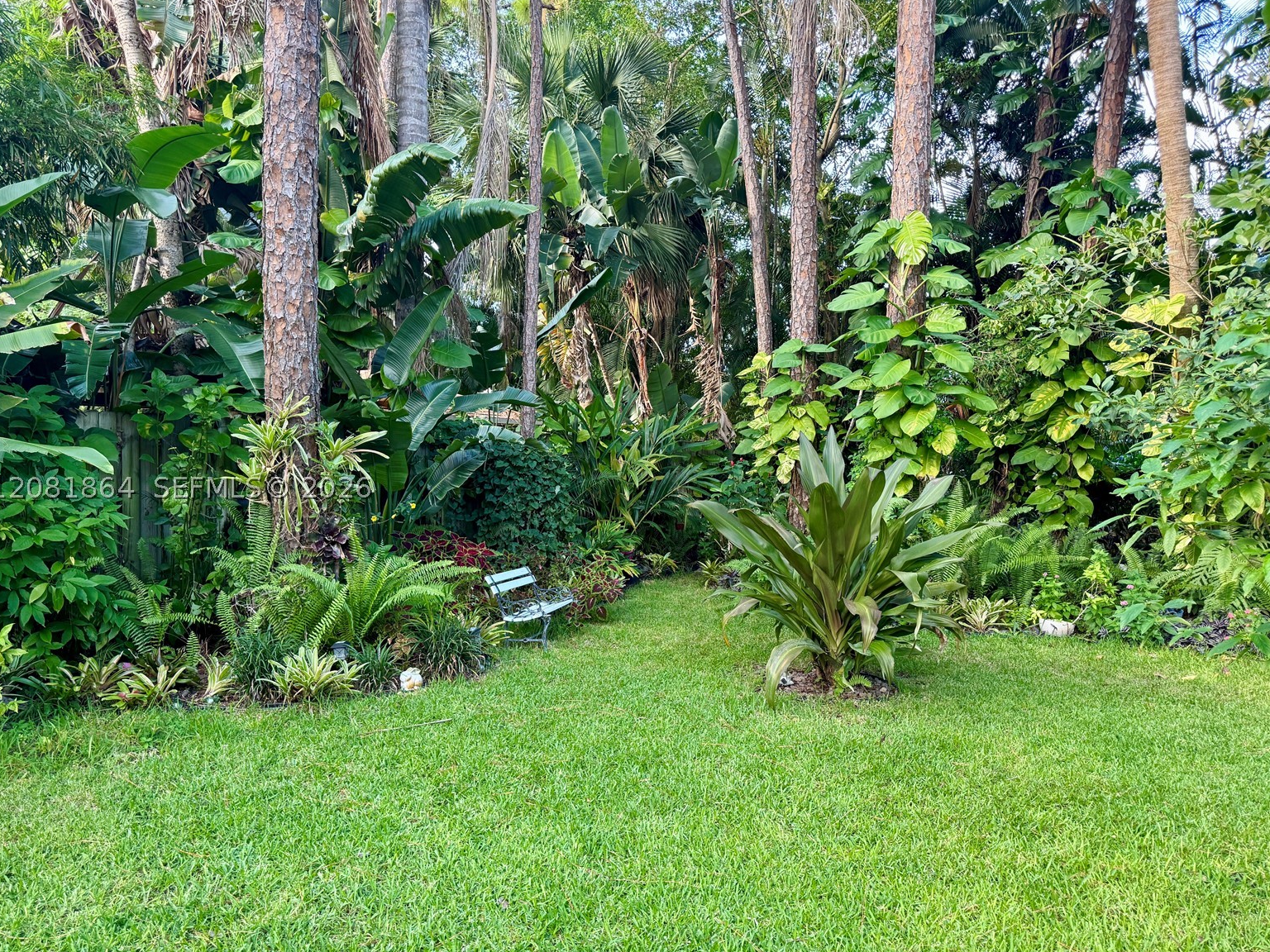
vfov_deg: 54.9
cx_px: 625
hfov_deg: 69.4
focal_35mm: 25
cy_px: 488
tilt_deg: -2.2
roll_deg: -0.6
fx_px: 917
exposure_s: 1/114
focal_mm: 6.76
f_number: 1.78
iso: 200
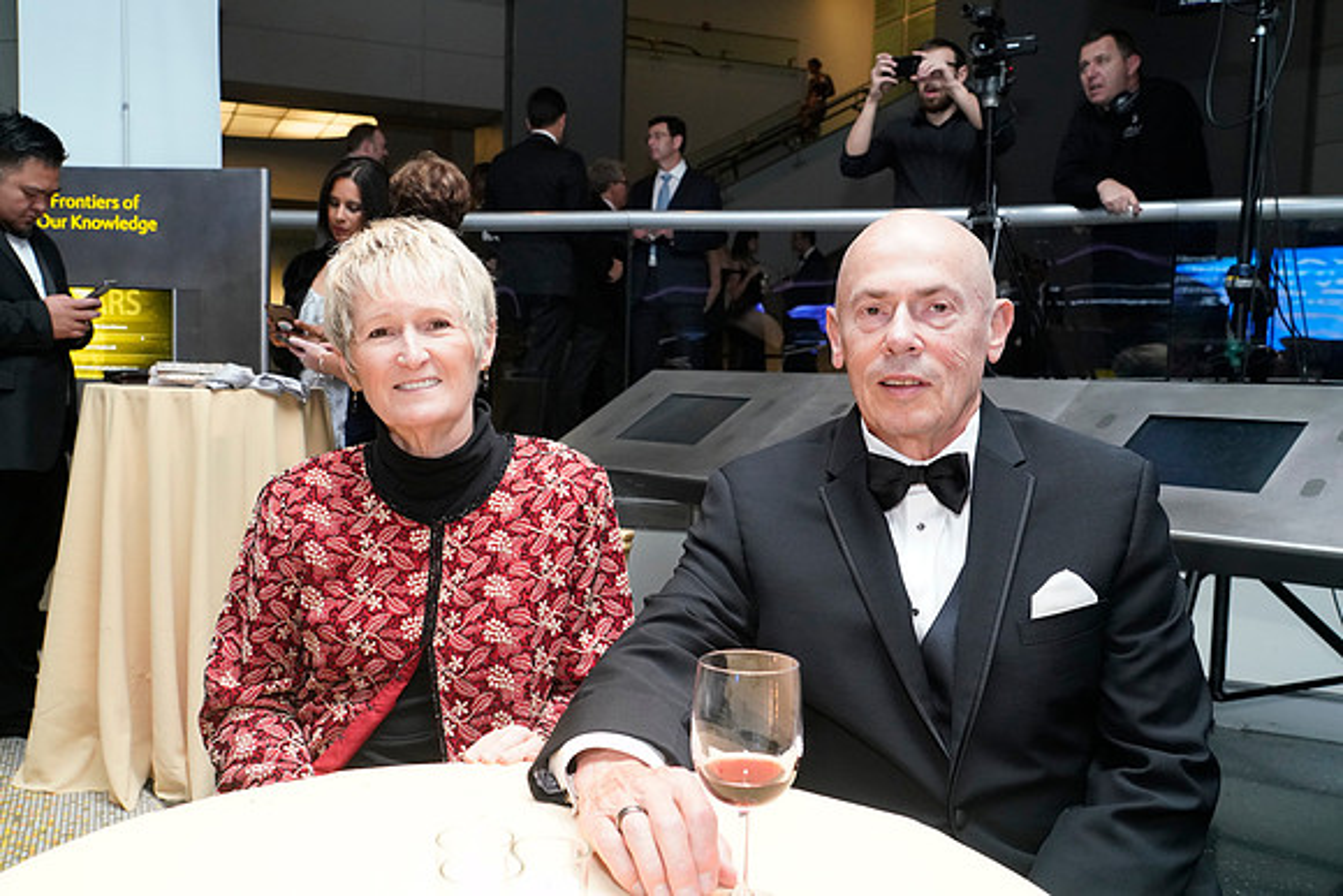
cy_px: 448
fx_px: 1231
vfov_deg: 40.0
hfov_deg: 57.2
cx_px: 672
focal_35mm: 33
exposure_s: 1/125
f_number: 8
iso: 5000
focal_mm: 33
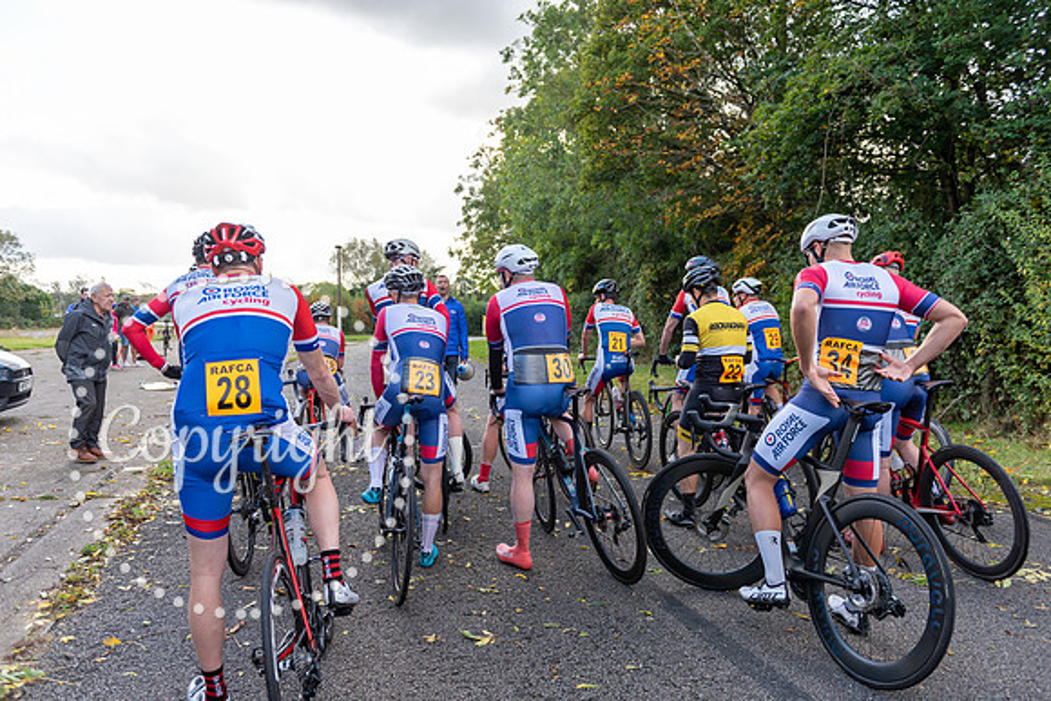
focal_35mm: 28
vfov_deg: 46.4
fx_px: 818
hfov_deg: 65.5
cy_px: 350
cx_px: 526
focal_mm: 28
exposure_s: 1/800
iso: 200
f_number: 3.2
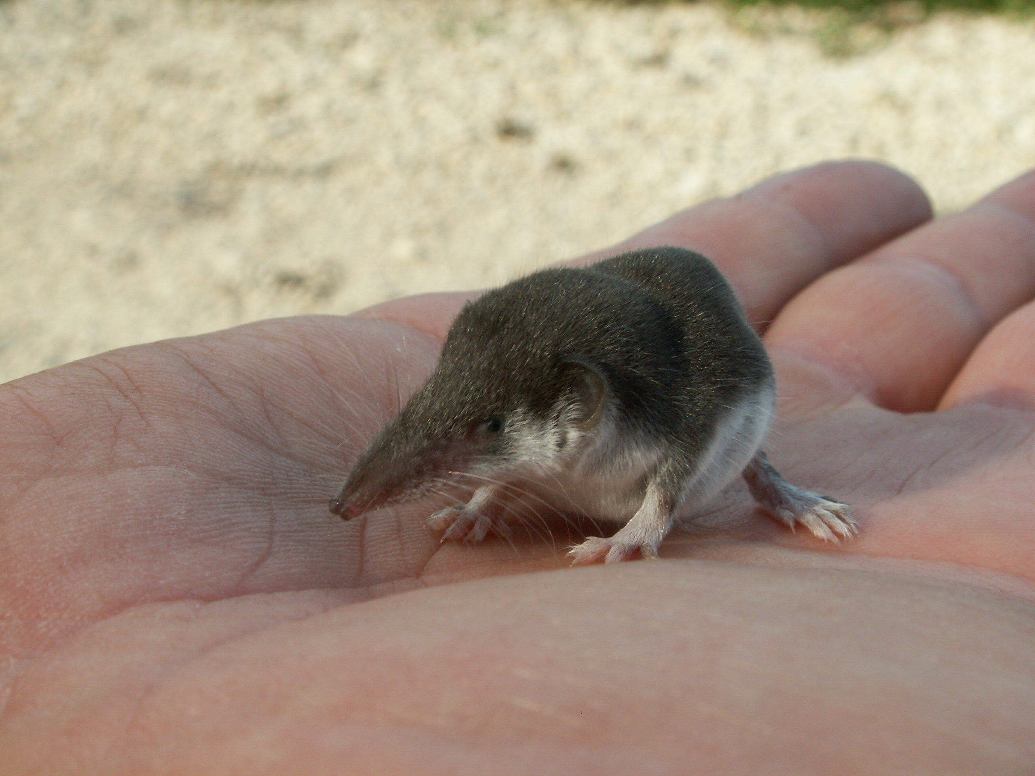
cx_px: 518
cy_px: 388
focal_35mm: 62
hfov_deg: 31.2
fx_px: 1854
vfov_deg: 23.7
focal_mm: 10.28
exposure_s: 1/125
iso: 50
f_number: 6.3
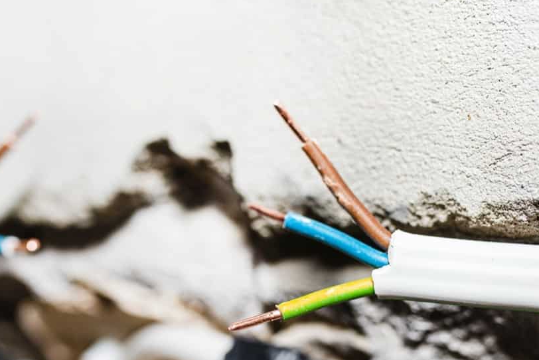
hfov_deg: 29.1
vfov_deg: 19.7
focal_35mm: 69
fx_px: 1033
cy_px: 252
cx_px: 205
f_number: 3.2
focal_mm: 35
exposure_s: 1/60
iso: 100
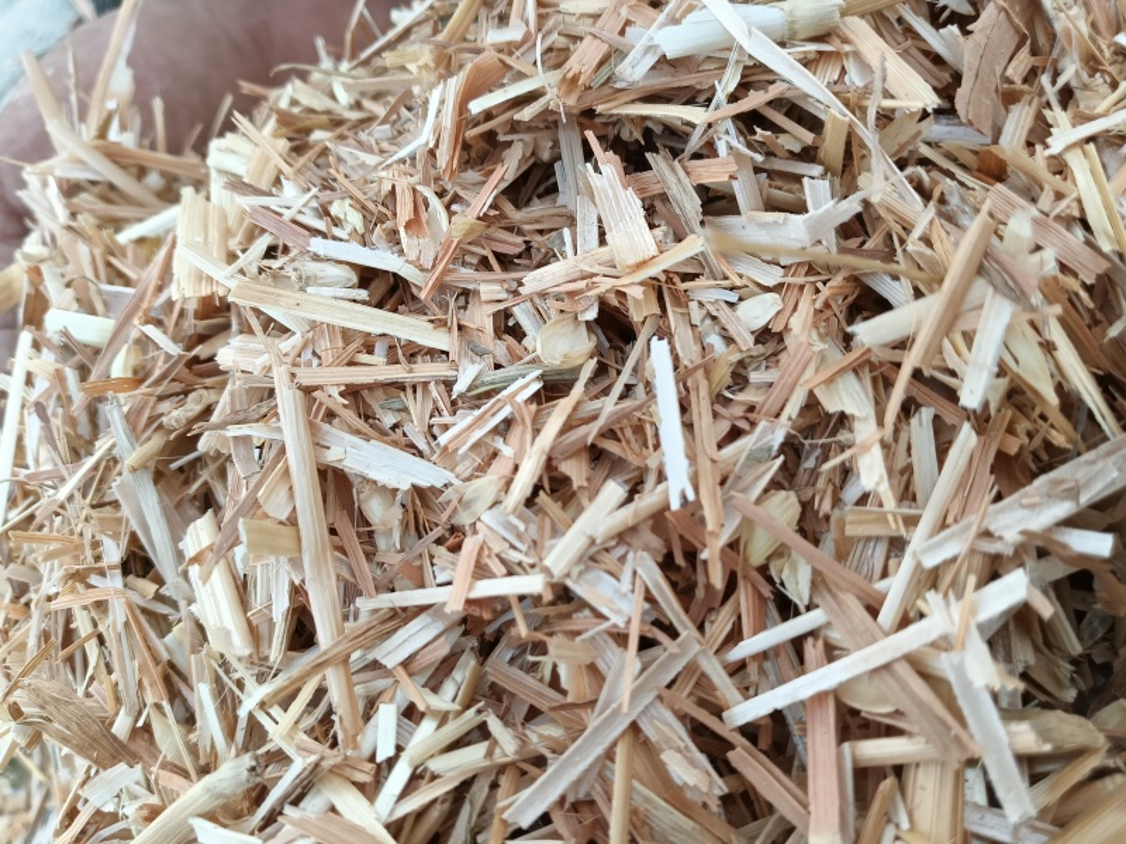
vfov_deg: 51.4
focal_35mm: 27
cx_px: 563
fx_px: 878
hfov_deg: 65.3
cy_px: 422
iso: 50
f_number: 1.8
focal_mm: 3.61
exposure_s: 1/147
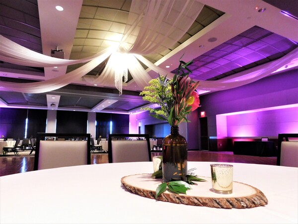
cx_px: 149
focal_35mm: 23
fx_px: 198
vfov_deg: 58.9
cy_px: 112
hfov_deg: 73.9
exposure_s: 1/8
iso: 640
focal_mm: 4
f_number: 3
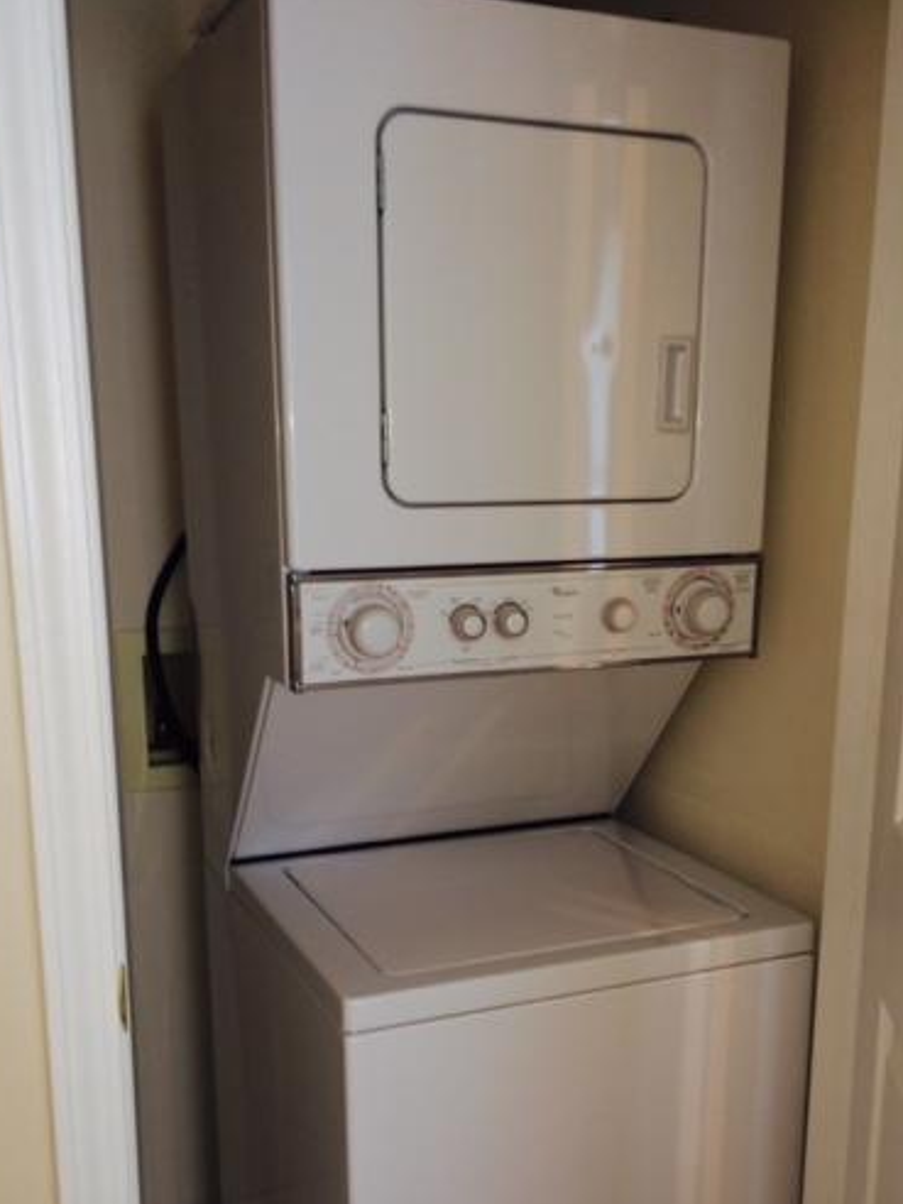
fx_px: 1356
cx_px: 475
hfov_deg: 36.8
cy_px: 773
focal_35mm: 39
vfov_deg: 47.3
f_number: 2.2
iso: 50
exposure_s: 1/30
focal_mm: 4.12
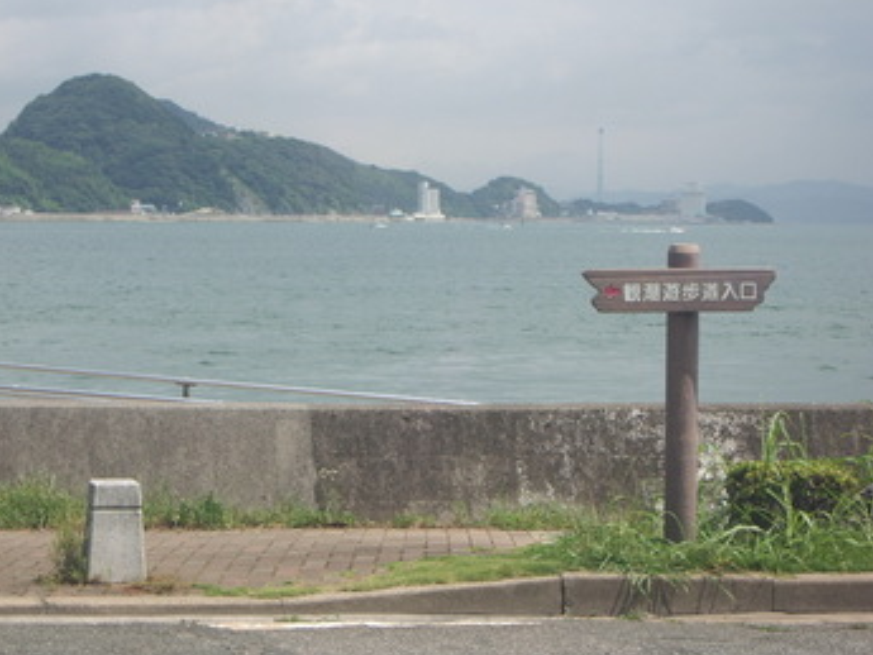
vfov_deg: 14.5
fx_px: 2573
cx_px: 375
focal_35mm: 102
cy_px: 354
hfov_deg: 19.2
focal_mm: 14.6
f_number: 7
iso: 50
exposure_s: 1/200
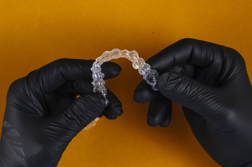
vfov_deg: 31.1
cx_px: 126
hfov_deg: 45.5
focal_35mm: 43
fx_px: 301
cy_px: 84
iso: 100
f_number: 7.1
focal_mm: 43
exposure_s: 1/160
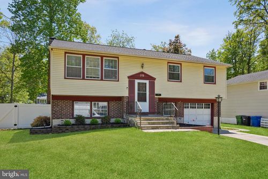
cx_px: 134
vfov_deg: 51.3
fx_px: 186
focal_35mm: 25
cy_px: 90
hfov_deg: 71.5
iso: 320
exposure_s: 1/640
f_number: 5.6
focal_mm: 25
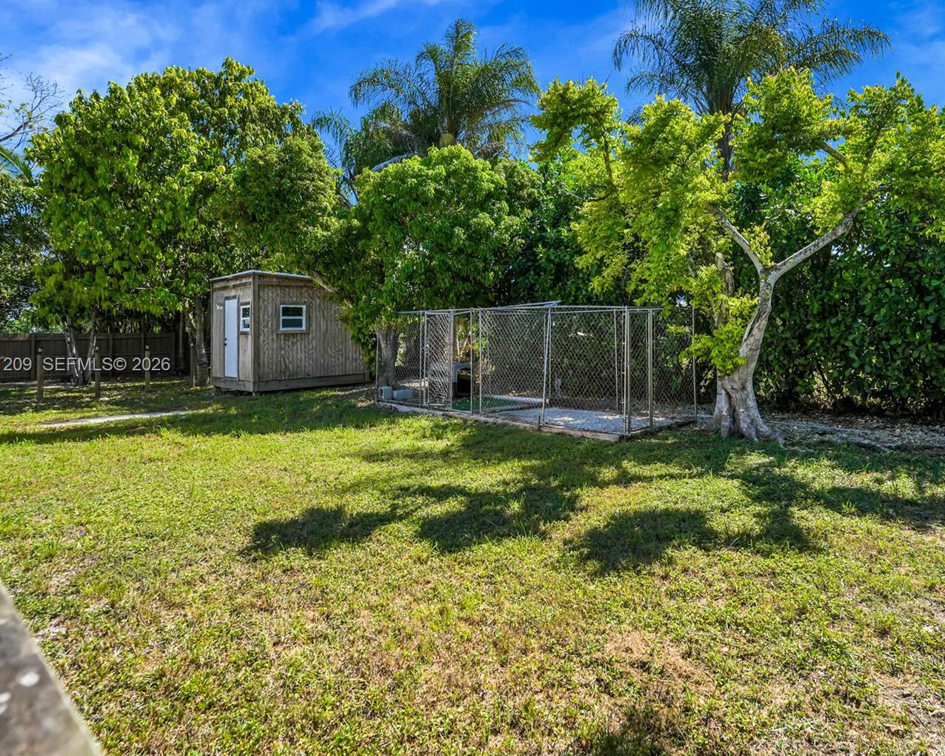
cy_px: 366
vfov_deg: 68.1
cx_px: 532
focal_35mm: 20
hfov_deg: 80.0
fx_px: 559
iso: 640
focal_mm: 17
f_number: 5.6
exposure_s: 1/5000
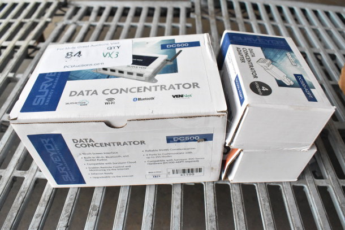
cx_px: 172
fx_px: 288
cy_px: 115
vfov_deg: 43.6
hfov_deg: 61.9
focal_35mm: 30
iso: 6400
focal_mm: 20
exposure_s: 1/2000
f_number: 6.3
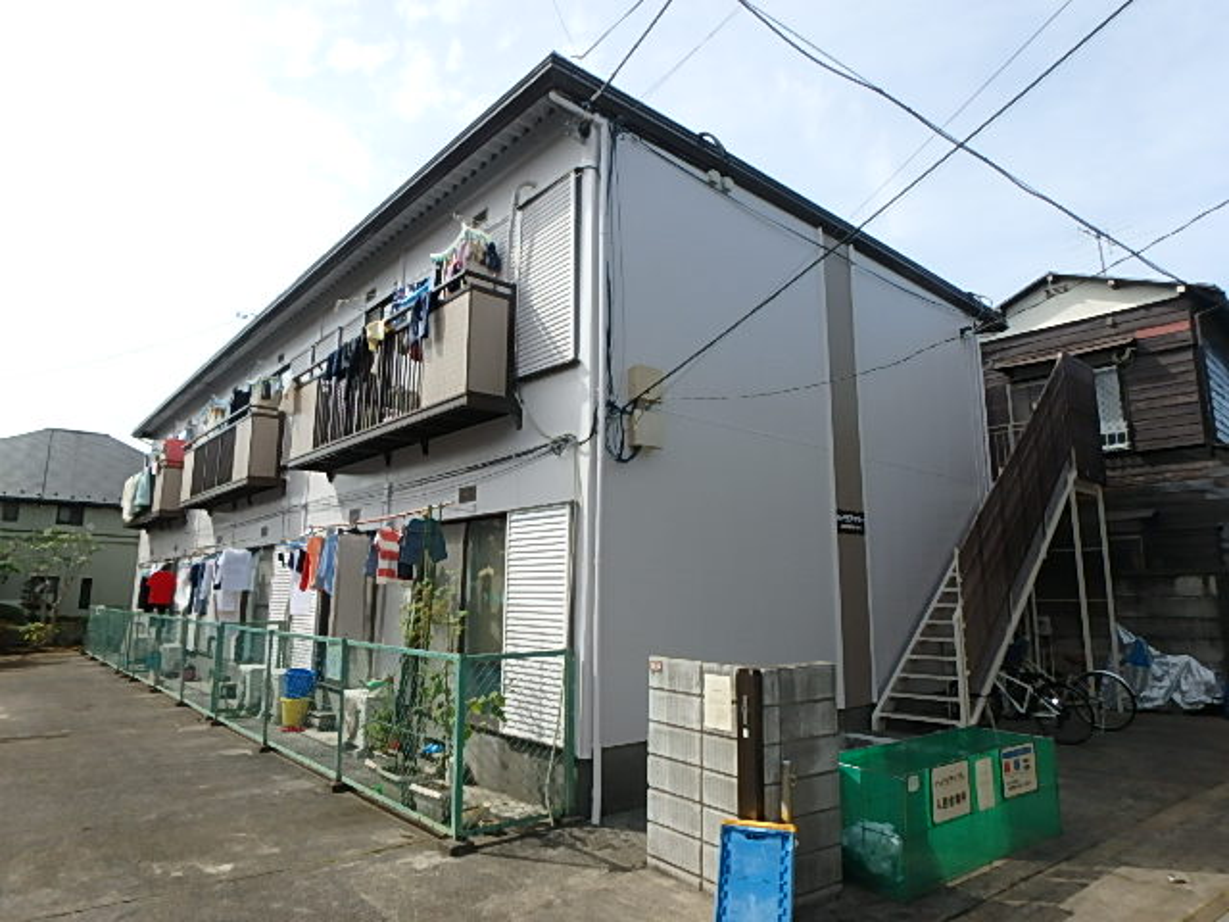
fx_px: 746
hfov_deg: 79.0
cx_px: 614
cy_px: 461
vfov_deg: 63.4
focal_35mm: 21
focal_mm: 3.7
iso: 125
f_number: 6
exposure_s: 1/400
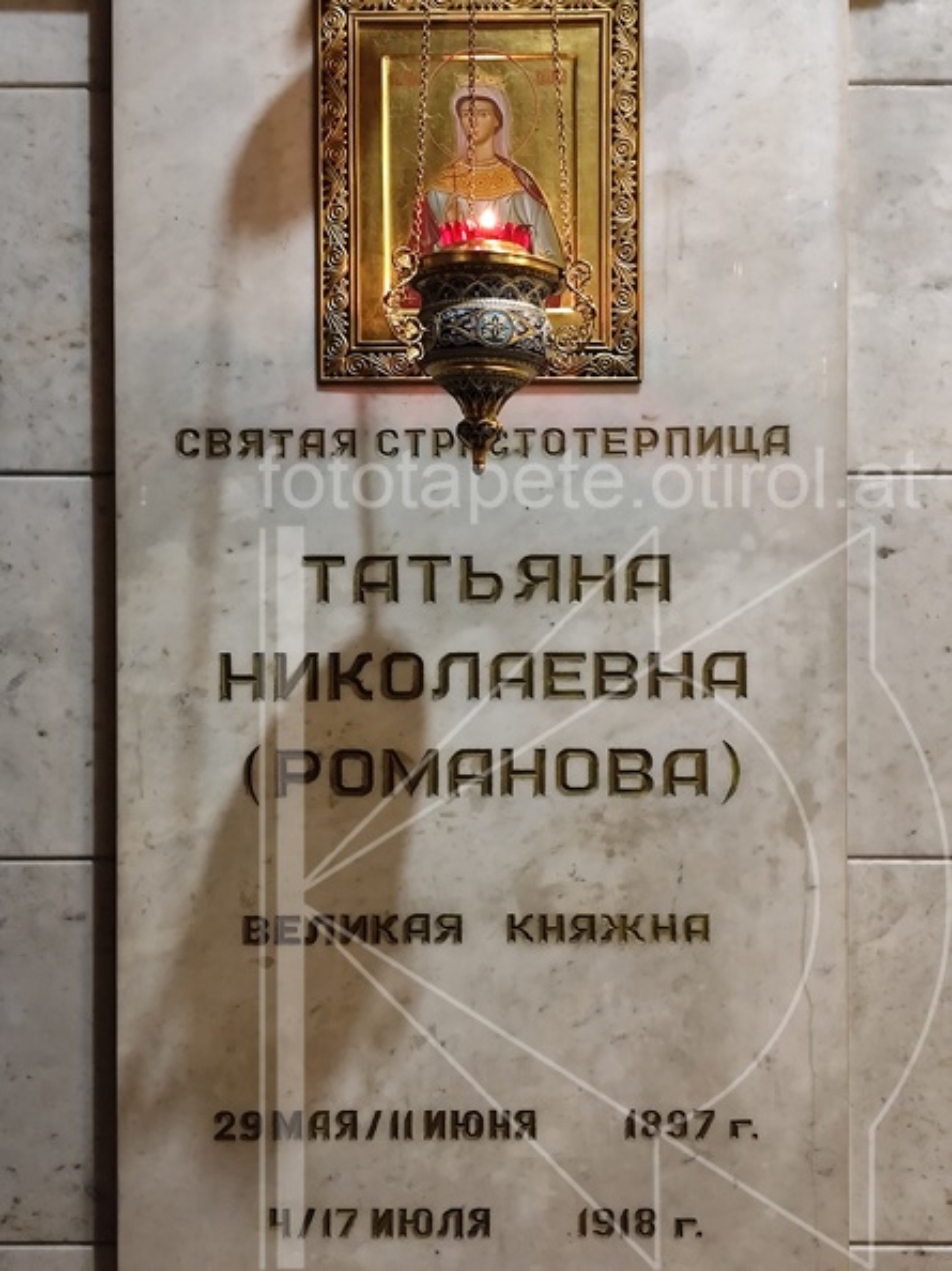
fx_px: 1688
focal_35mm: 46
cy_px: 636
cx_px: 476
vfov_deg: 41.3
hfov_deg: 31.5
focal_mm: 6.19
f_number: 1.65
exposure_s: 1/20
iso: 2000
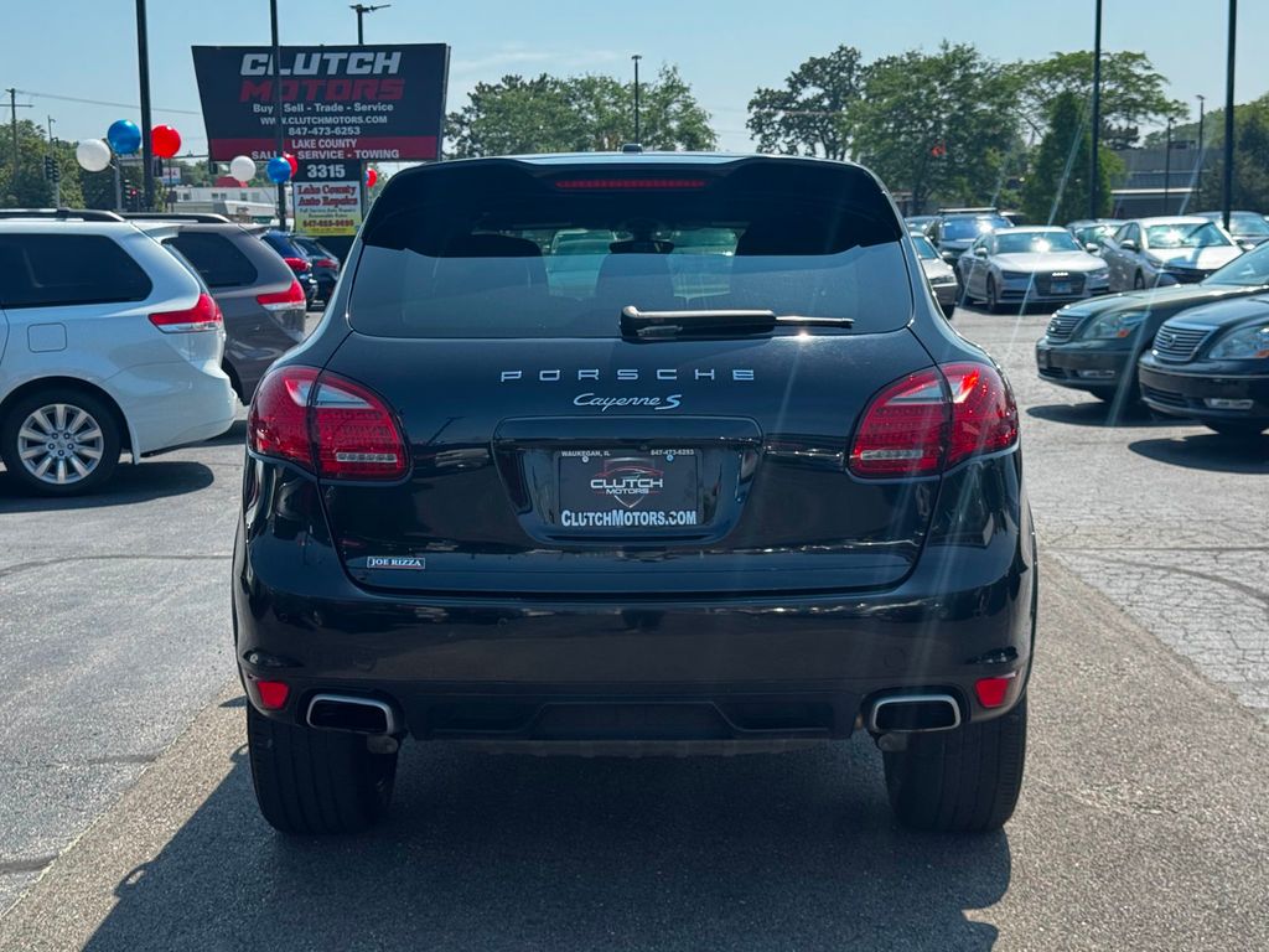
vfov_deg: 30.3
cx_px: 634
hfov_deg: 39.7
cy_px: 476
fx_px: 1760
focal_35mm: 48
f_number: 1.78
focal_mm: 6.76
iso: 64
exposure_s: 1/1869
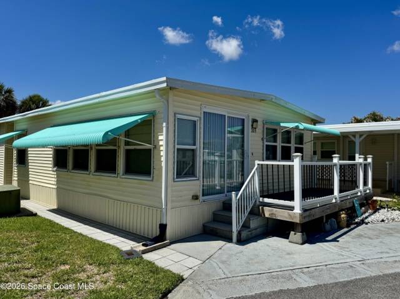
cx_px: 200
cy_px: 150
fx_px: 277
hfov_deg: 71.6
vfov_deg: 56.8
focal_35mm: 24
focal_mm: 6.76
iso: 80
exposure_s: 1/7937
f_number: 1.78
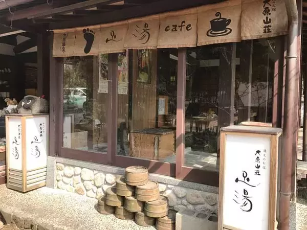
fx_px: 248
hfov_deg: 63.4
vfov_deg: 49.7
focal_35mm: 28
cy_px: 115
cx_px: 154
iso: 20
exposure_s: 1/439
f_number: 1.8
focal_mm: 3.99
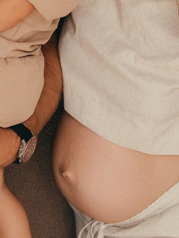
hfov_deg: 10.5
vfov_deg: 13.5
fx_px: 972
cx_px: 30
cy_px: -77
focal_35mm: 141
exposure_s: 1/320
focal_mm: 34
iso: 400
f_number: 5
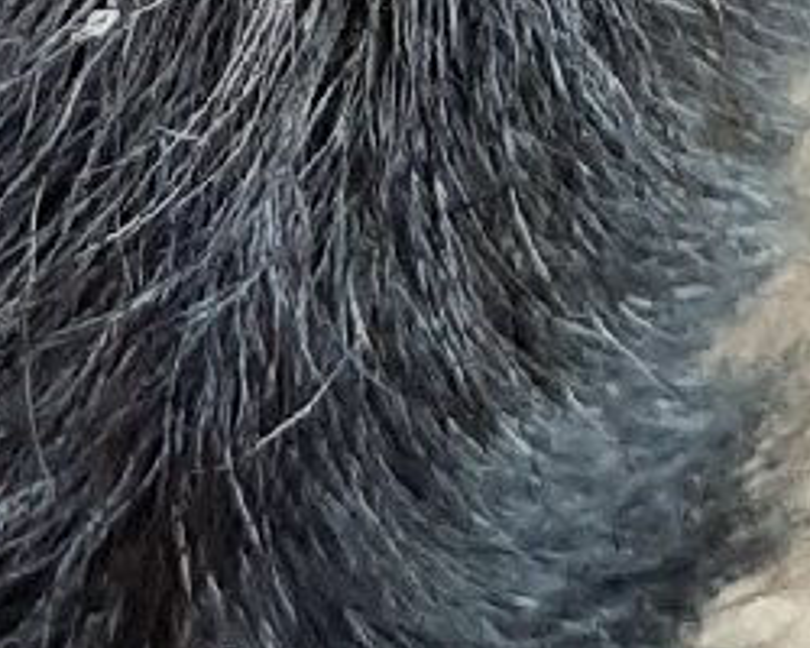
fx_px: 1558
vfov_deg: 20.5
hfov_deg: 28.5
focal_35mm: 65
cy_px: -295
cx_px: 165
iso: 125
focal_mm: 3.93
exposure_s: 1/60
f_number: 1.7
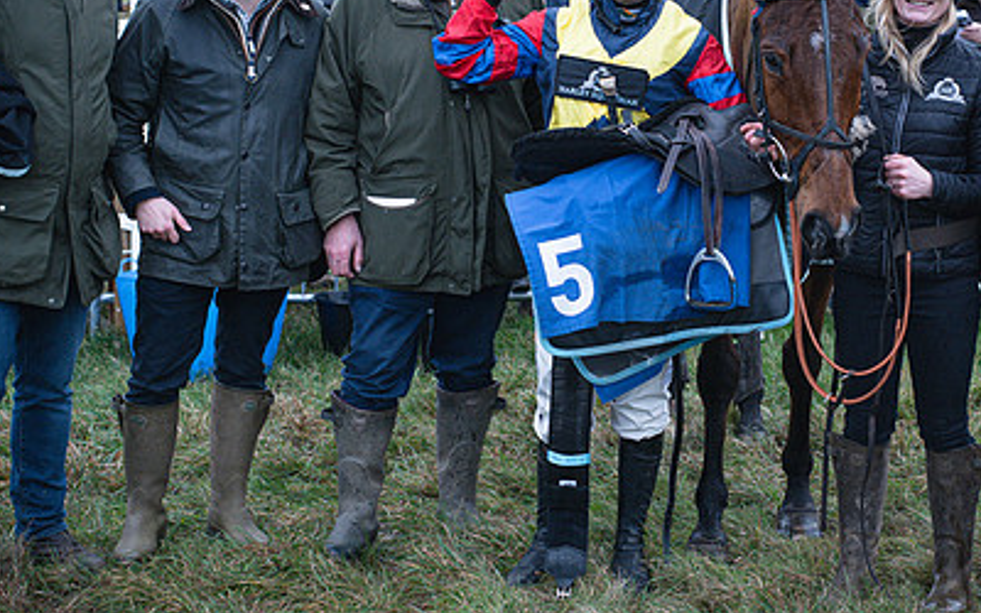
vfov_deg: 15.2
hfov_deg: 24.0
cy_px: 238
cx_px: 656
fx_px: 2299
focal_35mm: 86
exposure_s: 1/690
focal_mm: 50
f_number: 4
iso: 400
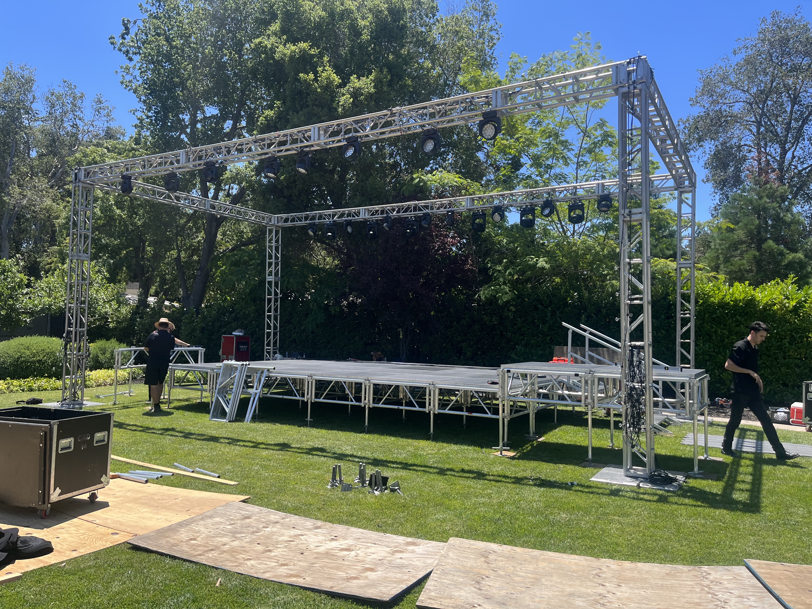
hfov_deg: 67.3
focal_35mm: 26
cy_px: 304
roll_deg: -0.6
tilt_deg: +1.6
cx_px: 406
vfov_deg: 53.1
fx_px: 610
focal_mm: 5.1
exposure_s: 1/1672
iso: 50
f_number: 1.6
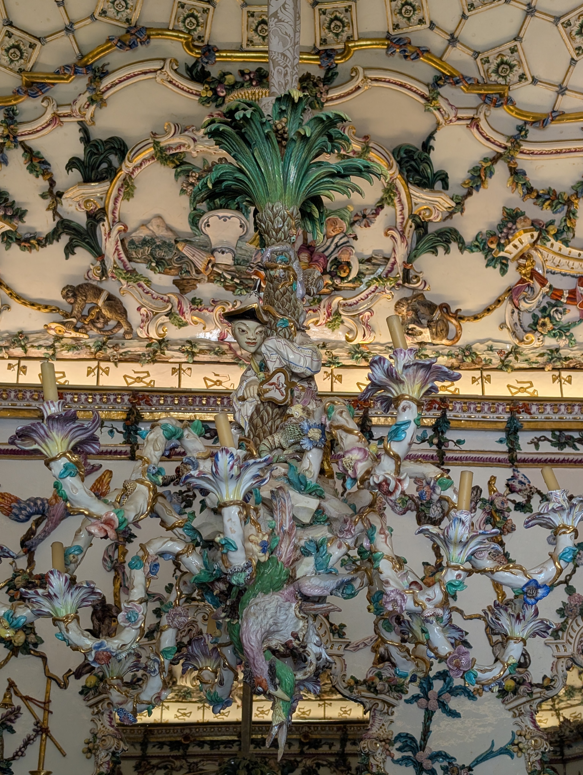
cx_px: 292
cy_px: 388
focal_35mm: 49
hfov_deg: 29.7
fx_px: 1098
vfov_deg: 38.9
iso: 54
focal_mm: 6.9
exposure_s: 1/100
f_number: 1.68
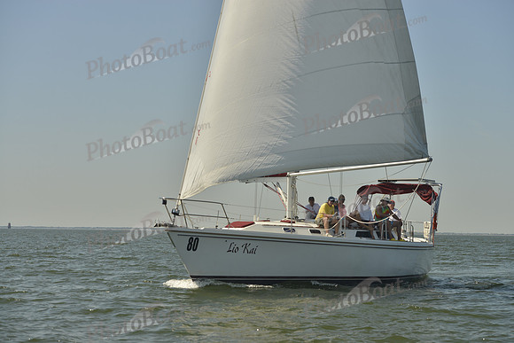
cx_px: 257
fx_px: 1071
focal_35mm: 75
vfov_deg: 18.2
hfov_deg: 27.0
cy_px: 172
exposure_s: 1/800
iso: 200
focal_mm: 75
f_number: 6.3
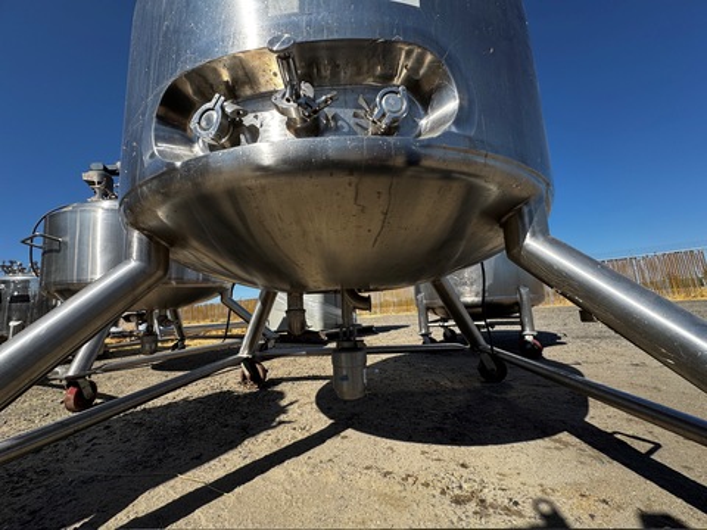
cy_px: 265
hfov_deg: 102.1
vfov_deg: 85.7
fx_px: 286
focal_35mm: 14
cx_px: 354
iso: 40
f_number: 2.2
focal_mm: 2.22
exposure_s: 1/1600
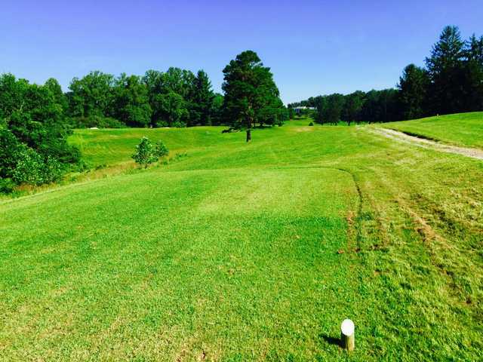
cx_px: 242
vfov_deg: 48.2
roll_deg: -2.6
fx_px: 405
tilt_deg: -6.8
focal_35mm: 29
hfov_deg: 61.7
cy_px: 181
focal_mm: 4.15
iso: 32
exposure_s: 1/1582
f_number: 2.2
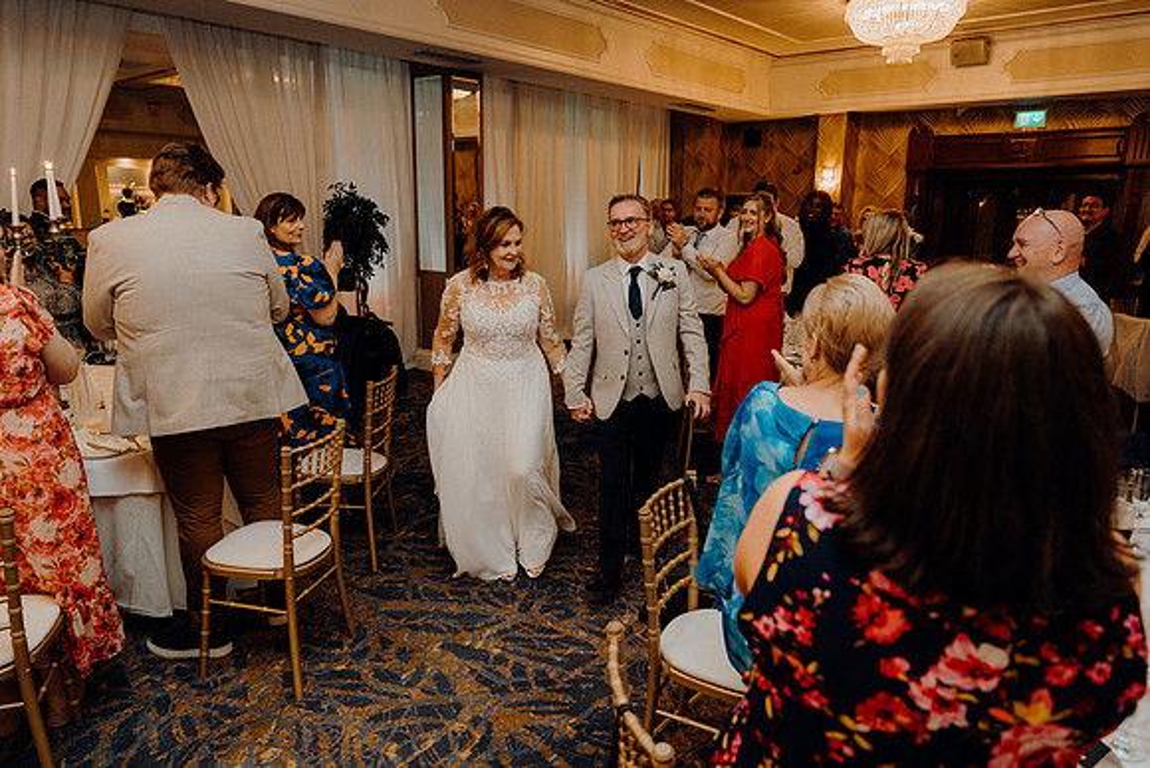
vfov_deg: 53.2
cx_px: 575
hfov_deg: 73.7
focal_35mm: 24
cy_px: 384
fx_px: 767
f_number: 3.5
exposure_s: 1/200
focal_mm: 24
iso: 2500
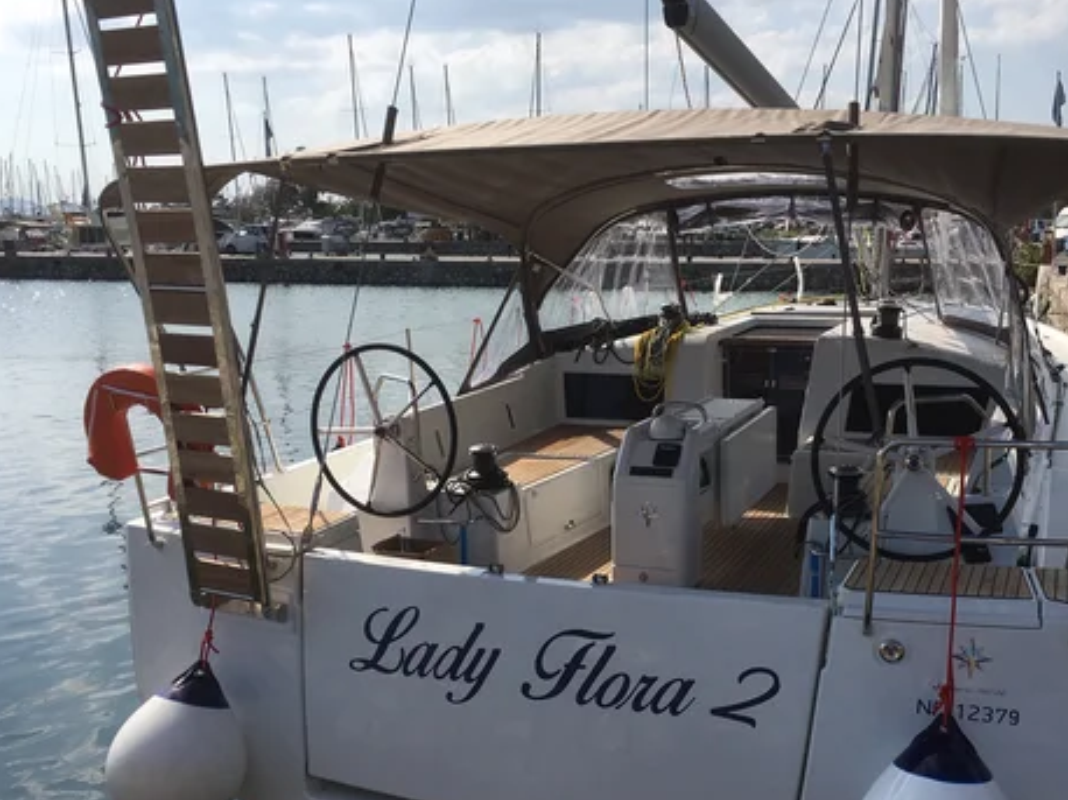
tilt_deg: -13.2
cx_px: 620
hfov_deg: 48.8
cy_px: 494
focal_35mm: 38
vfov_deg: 37.5
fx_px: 1172
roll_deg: +0.5
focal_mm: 4.15
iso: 25
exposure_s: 1/2653
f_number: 2.2
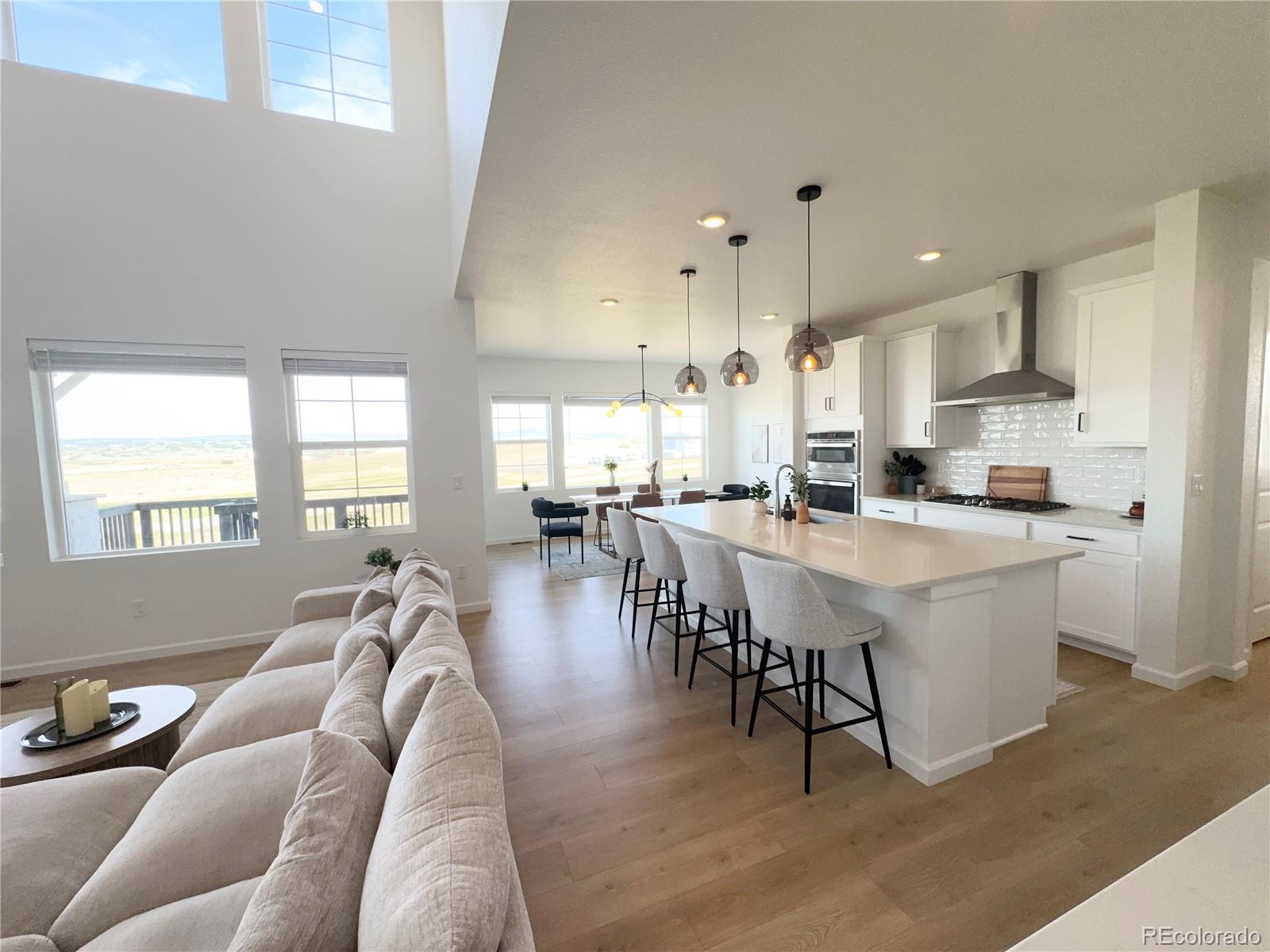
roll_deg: +2.3
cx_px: 635
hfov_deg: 102.1
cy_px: 476
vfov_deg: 85.7
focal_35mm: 14
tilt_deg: -4.6
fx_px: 514
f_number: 2.2
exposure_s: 1/148
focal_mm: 2.22
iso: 40
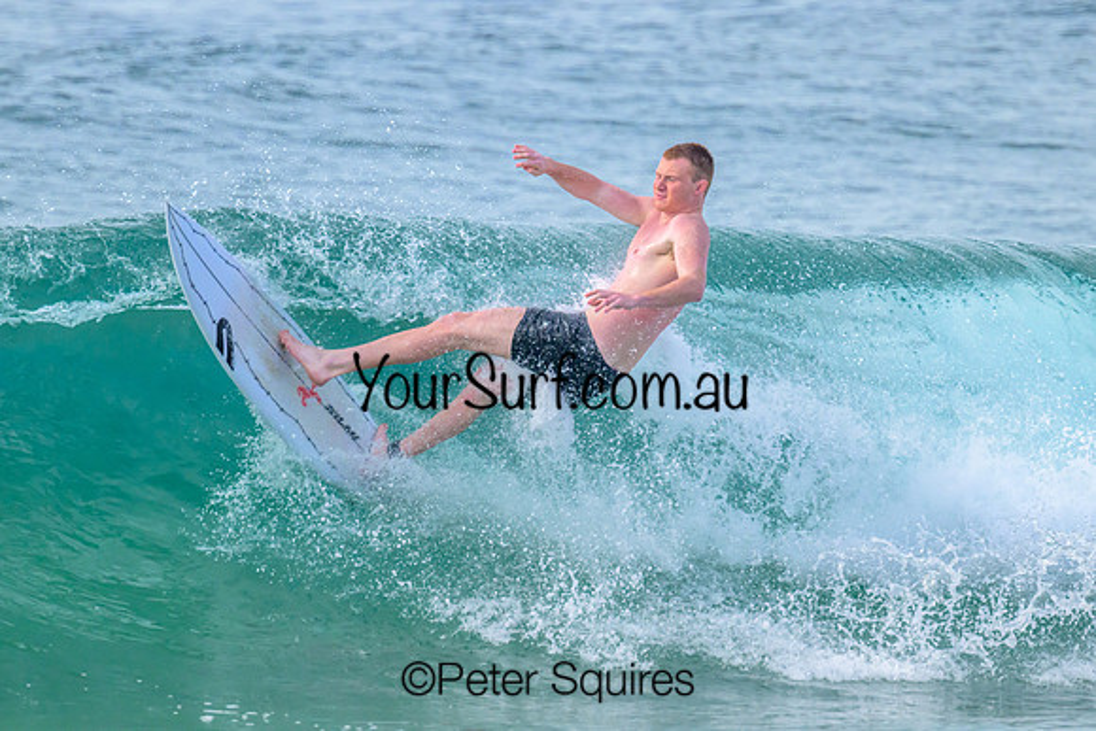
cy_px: 316
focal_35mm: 908
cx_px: 622
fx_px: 27640
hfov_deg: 2.3
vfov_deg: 1.5
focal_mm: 800
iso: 1800
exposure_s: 1/2000
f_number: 11
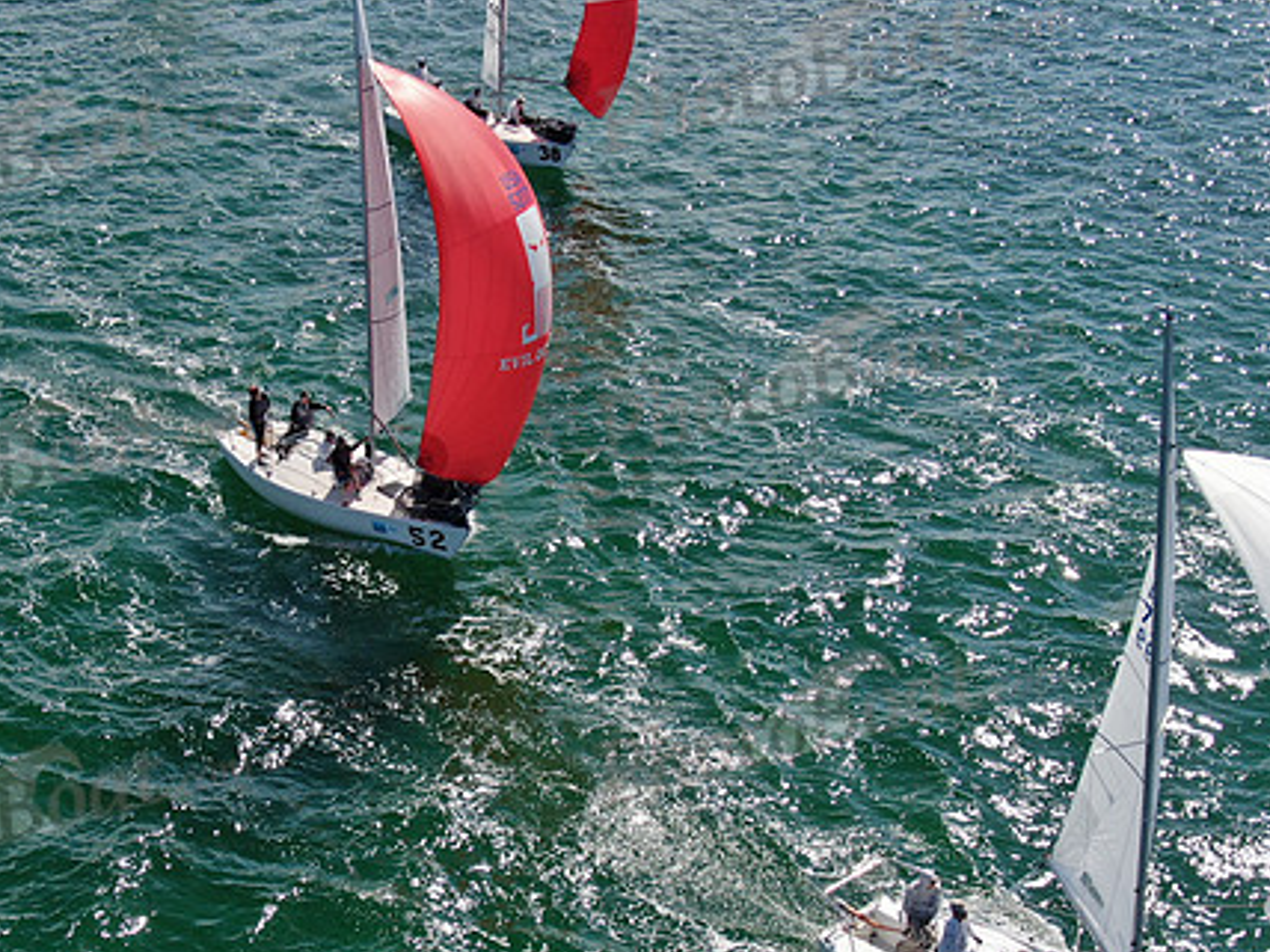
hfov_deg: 29.6
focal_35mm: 65
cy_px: 595
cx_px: 427
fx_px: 2385
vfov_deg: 22.5
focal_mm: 8.6
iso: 100
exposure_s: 1/1000
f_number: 3.8
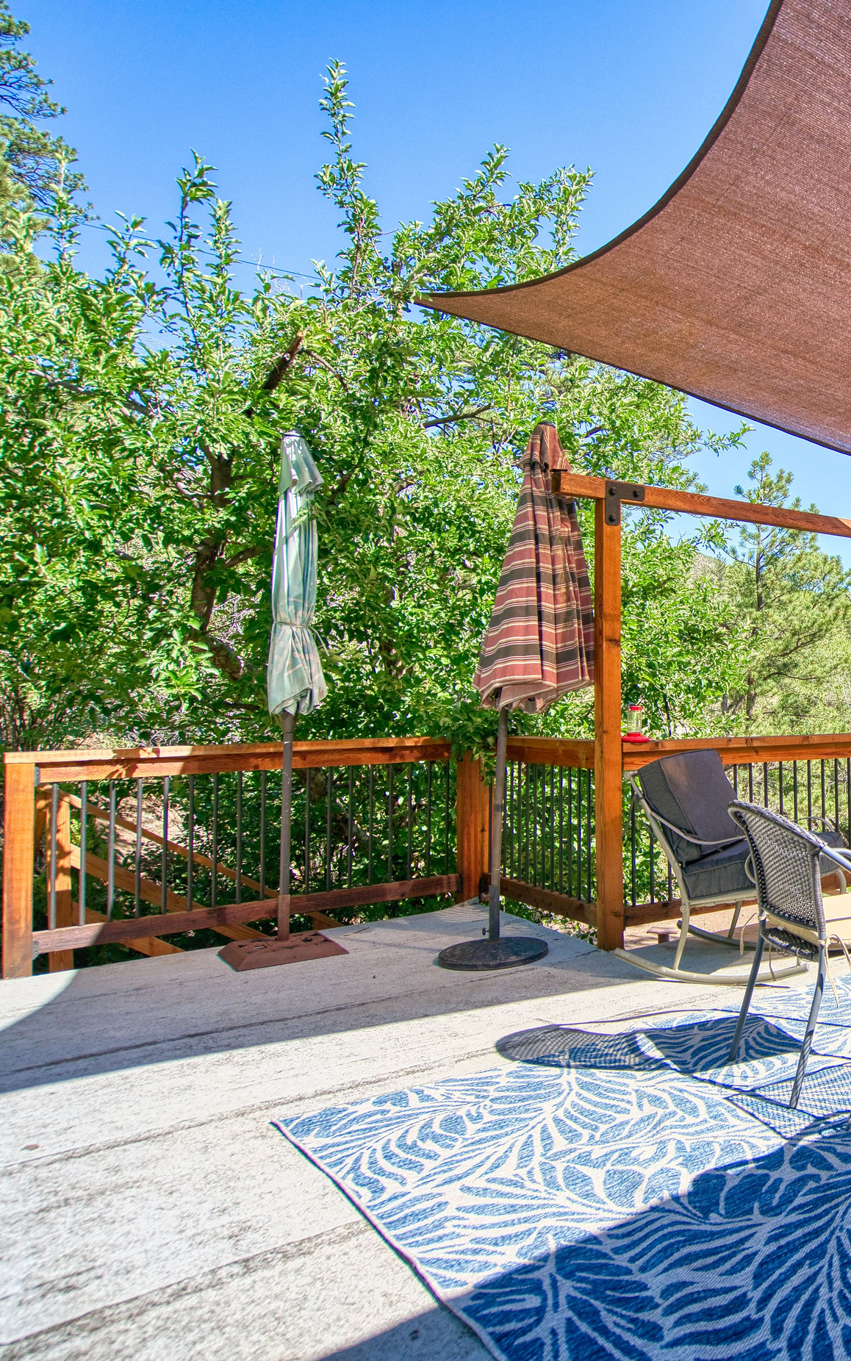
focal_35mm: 25
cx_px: 931
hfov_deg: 40.2
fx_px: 927
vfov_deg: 72.5
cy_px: 675
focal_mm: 16
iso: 500
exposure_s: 1/1250
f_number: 4
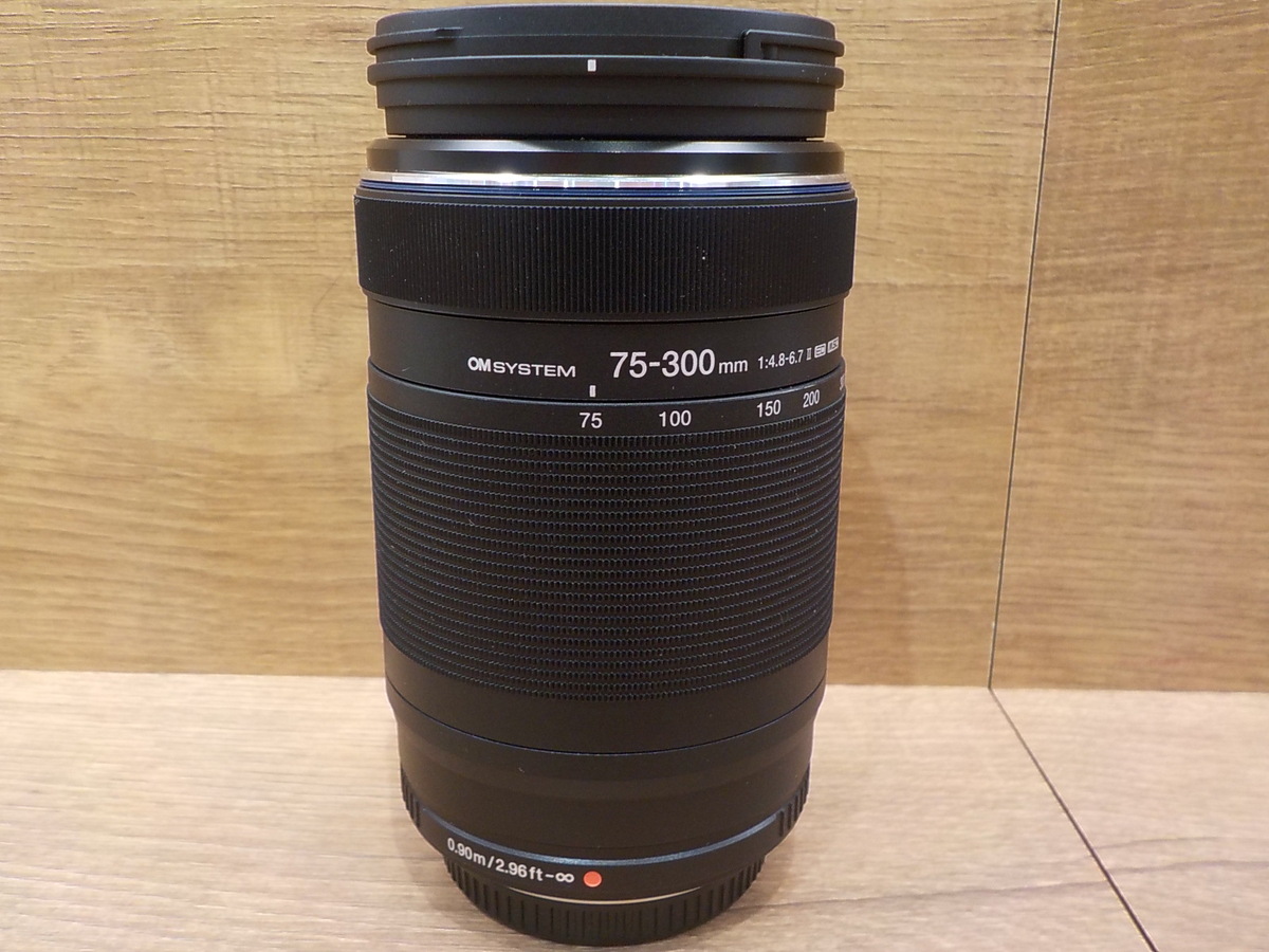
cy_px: 476
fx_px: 1100
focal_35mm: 30
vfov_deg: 46.8
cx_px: 634
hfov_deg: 60.0
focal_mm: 4.1
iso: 160
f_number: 3.3
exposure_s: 1/30
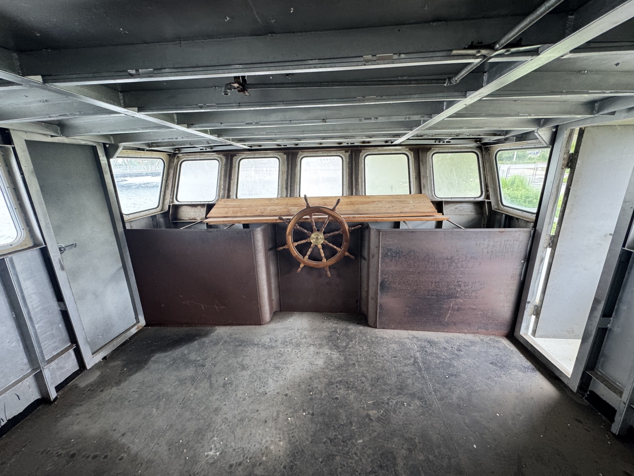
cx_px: 317
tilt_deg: -16.5
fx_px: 256
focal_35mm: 14
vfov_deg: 85.7
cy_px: 238
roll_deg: +2.9
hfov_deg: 102.1
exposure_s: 1/99
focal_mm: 2.22
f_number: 2.2
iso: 200
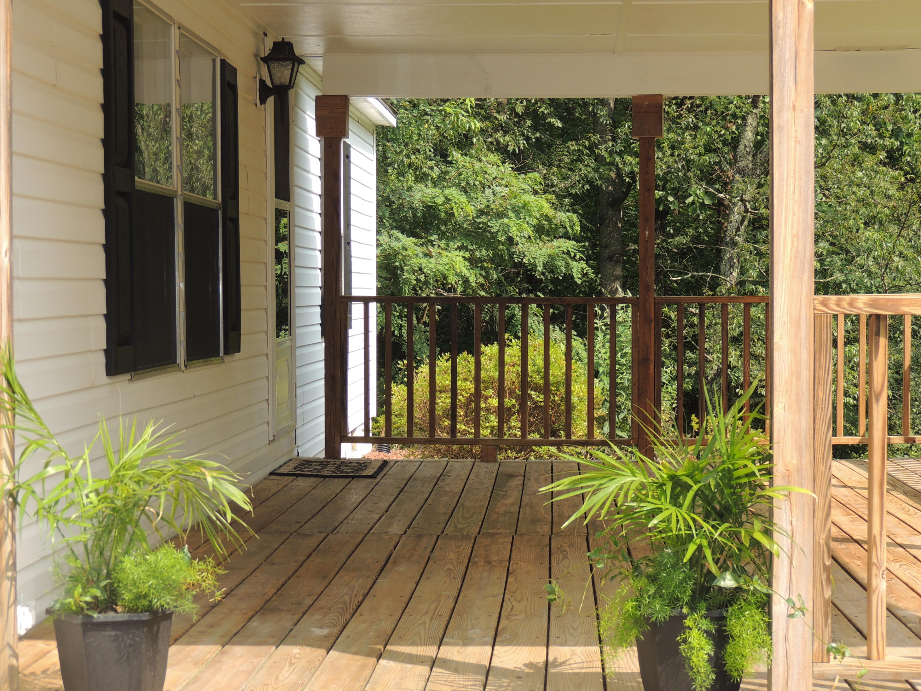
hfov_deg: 25.3
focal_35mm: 77
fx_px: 2049
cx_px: 460
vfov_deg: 19.1
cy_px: 352
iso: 100
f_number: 3.9
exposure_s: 1/250
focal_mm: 13.3
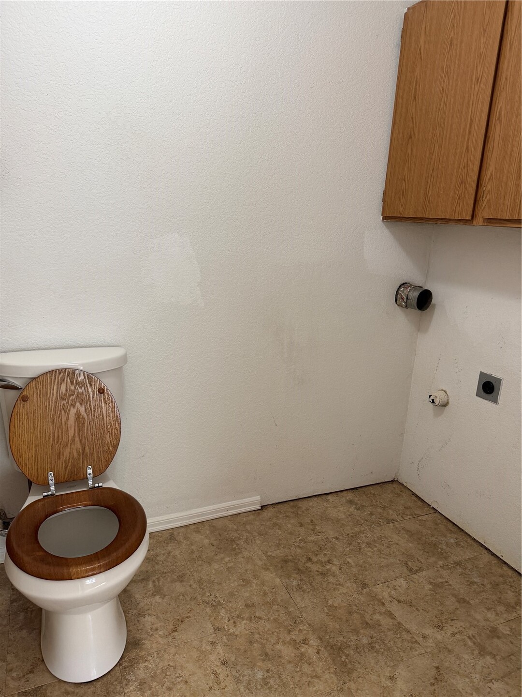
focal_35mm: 24
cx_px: 261
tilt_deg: -14.7
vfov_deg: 71.6
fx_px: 483
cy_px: 348
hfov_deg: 56.8
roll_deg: -3.5
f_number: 1.78
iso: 200
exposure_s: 1/60
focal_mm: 6.76
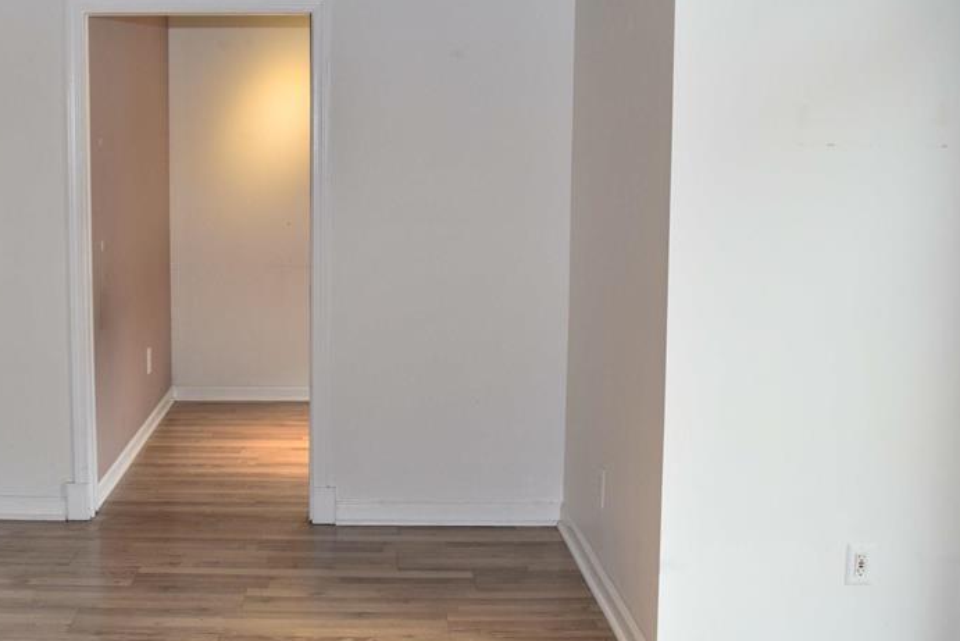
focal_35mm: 40
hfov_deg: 48.0
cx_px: 358
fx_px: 1067
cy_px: 248
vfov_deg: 33.3
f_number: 5.6
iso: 800
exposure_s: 1/125
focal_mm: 18
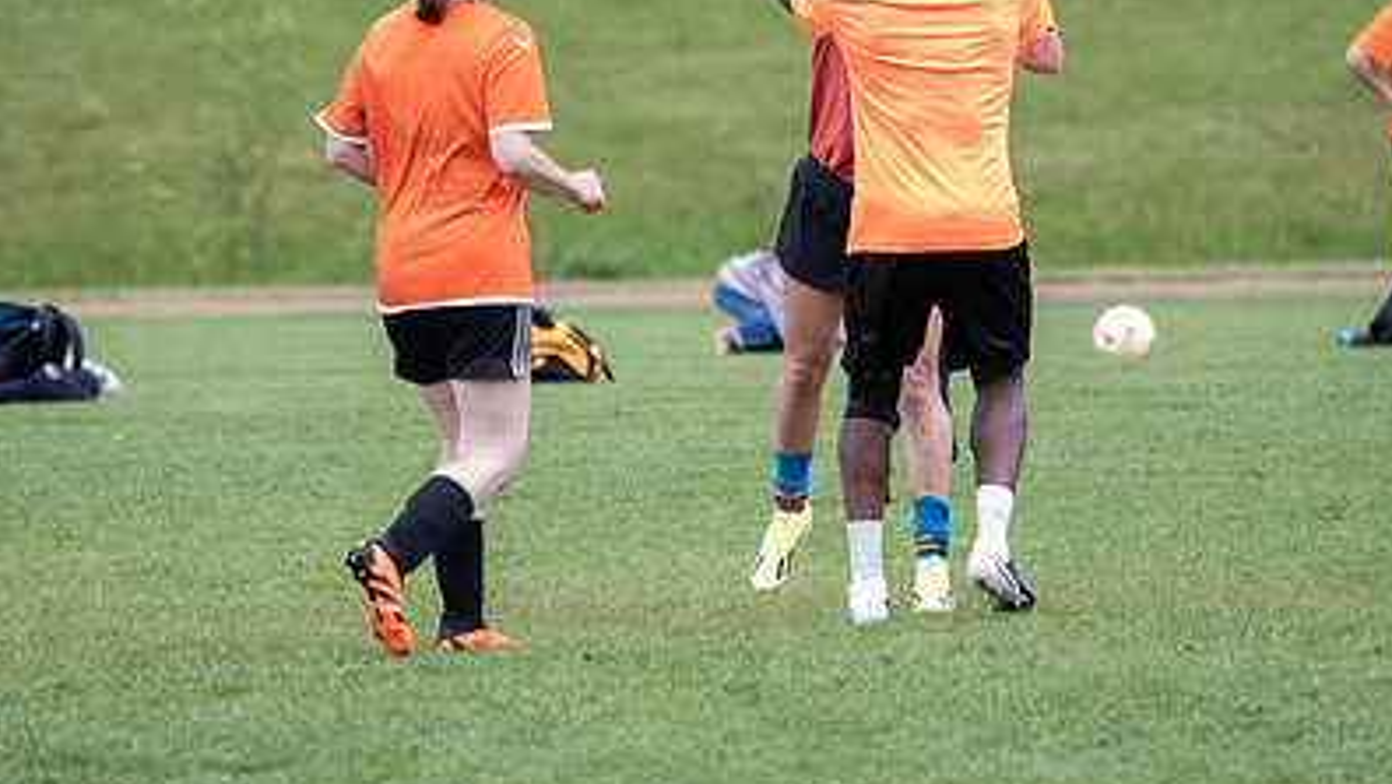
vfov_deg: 2.5
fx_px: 17685
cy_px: 360
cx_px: 707
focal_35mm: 479
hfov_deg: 4.5
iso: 3200
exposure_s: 1/1250
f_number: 2.8
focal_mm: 150
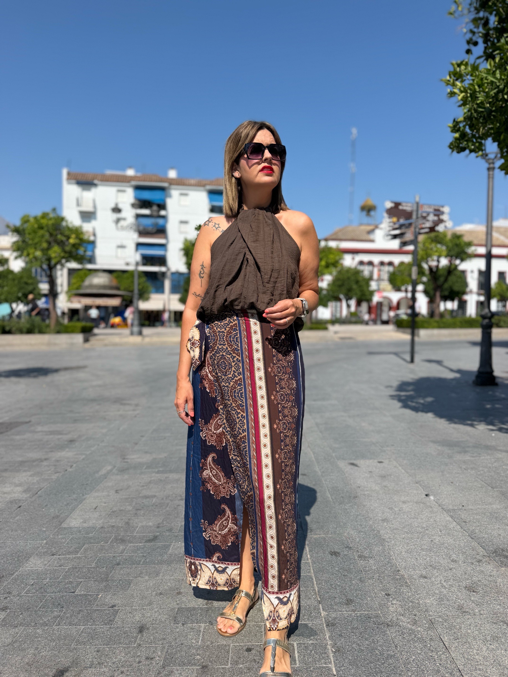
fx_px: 470
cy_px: 338
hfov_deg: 56.8
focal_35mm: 24
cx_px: 254
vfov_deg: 71.6
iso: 80
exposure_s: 1/5714
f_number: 1.78
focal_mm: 6.76
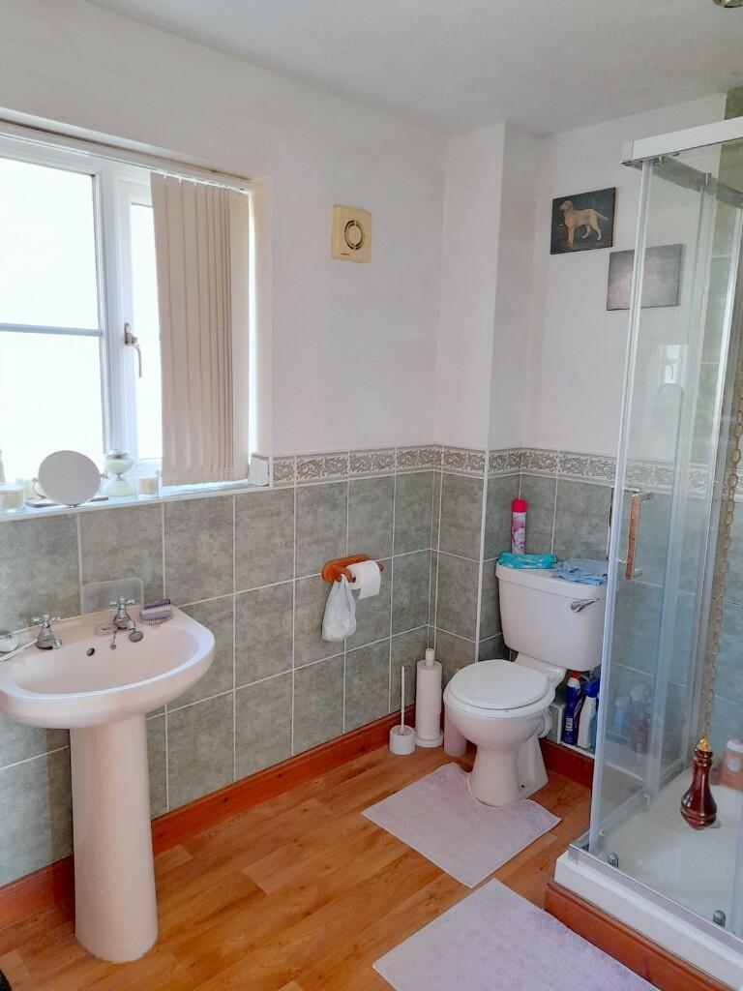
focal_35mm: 25
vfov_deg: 69.4
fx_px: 715
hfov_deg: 54.9
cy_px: 496
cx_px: 372
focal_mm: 4.6
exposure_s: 1/60
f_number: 2
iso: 250
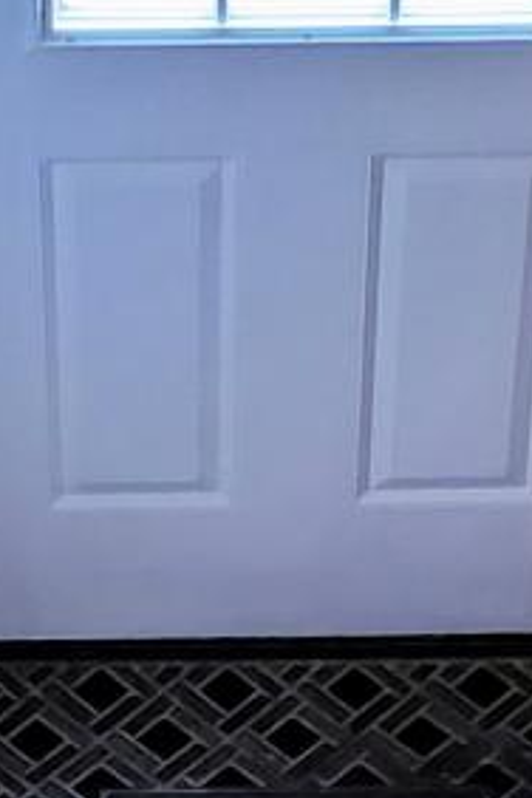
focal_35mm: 192
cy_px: 857
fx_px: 4256
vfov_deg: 10.6
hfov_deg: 7.1
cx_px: 156
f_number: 1.5
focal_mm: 4.3
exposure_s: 1/59
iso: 200
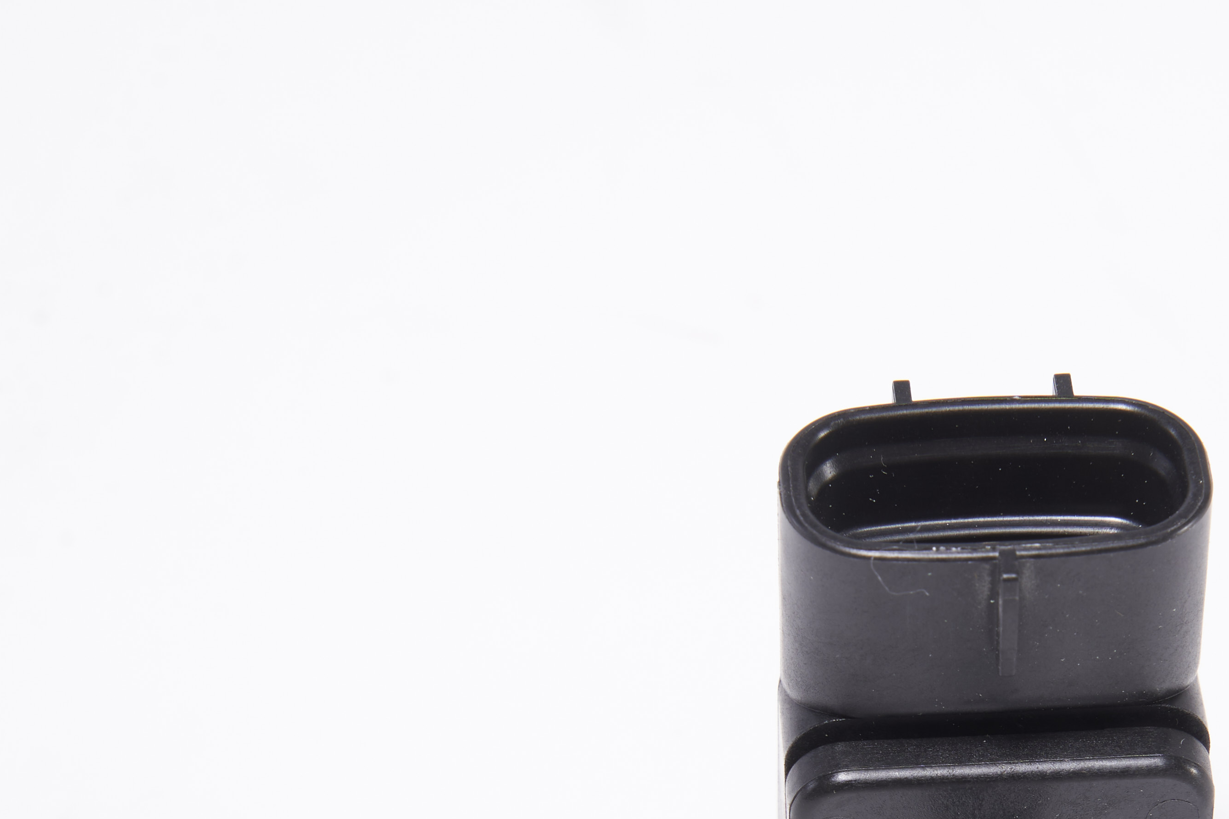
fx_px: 5735
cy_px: 821
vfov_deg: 8.1
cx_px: 1021
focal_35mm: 168
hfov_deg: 12.2
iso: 100
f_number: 14
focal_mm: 75
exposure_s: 1/80
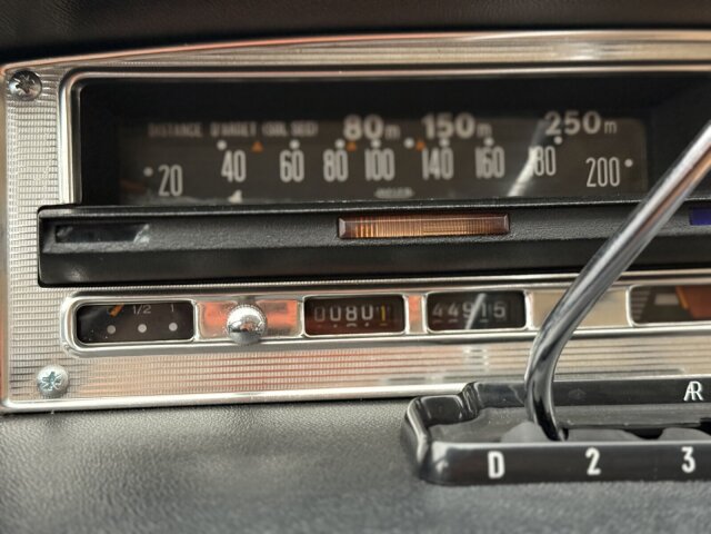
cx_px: 356
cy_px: 267
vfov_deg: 30.3
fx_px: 986
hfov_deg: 39.7
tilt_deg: -27.4
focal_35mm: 48
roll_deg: -1.9
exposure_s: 1/33
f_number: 1.78
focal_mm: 6.76
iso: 500
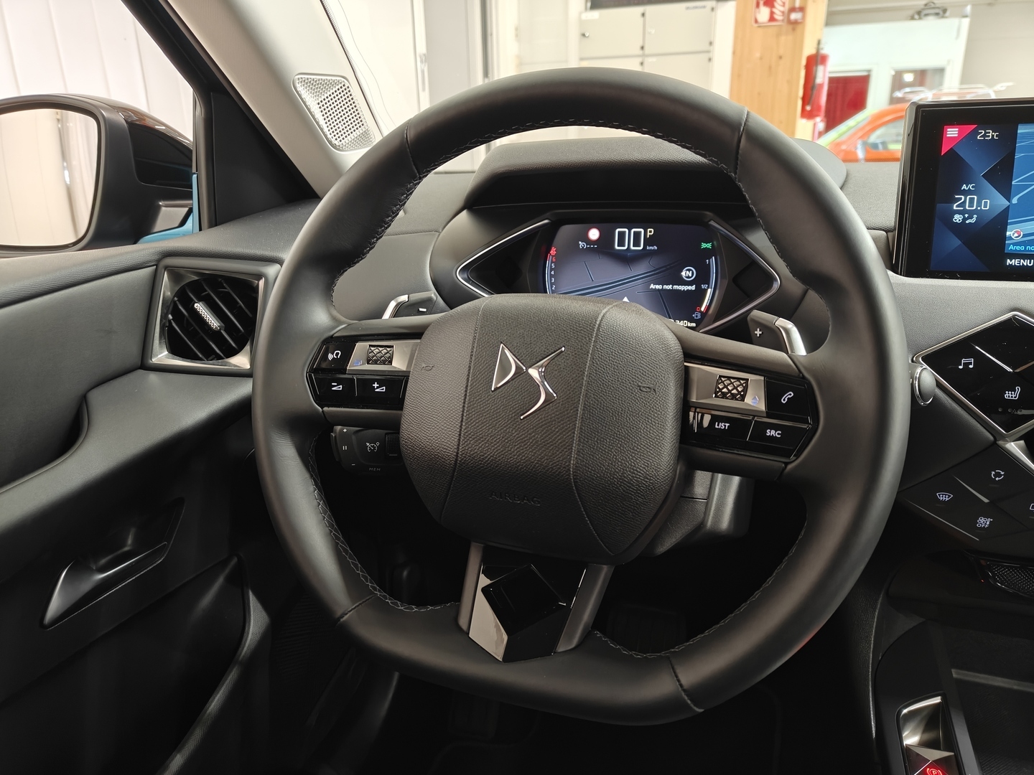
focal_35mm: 24
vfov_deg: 56.8
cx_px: 517
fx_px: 717
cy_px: 388
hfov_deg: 71.6
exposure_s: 1/26
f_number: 1.8
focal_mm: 5.59
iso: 160
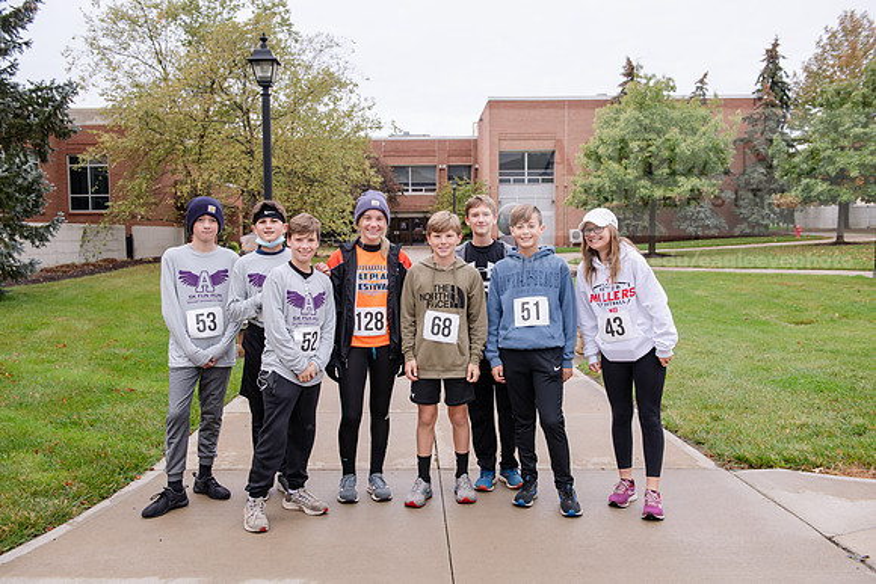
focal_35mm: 32
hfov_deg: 58.7
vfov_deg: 41.1
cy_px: 292
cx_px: 438
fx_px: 779
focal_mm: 32
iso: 400
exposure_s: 1/320
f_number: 5
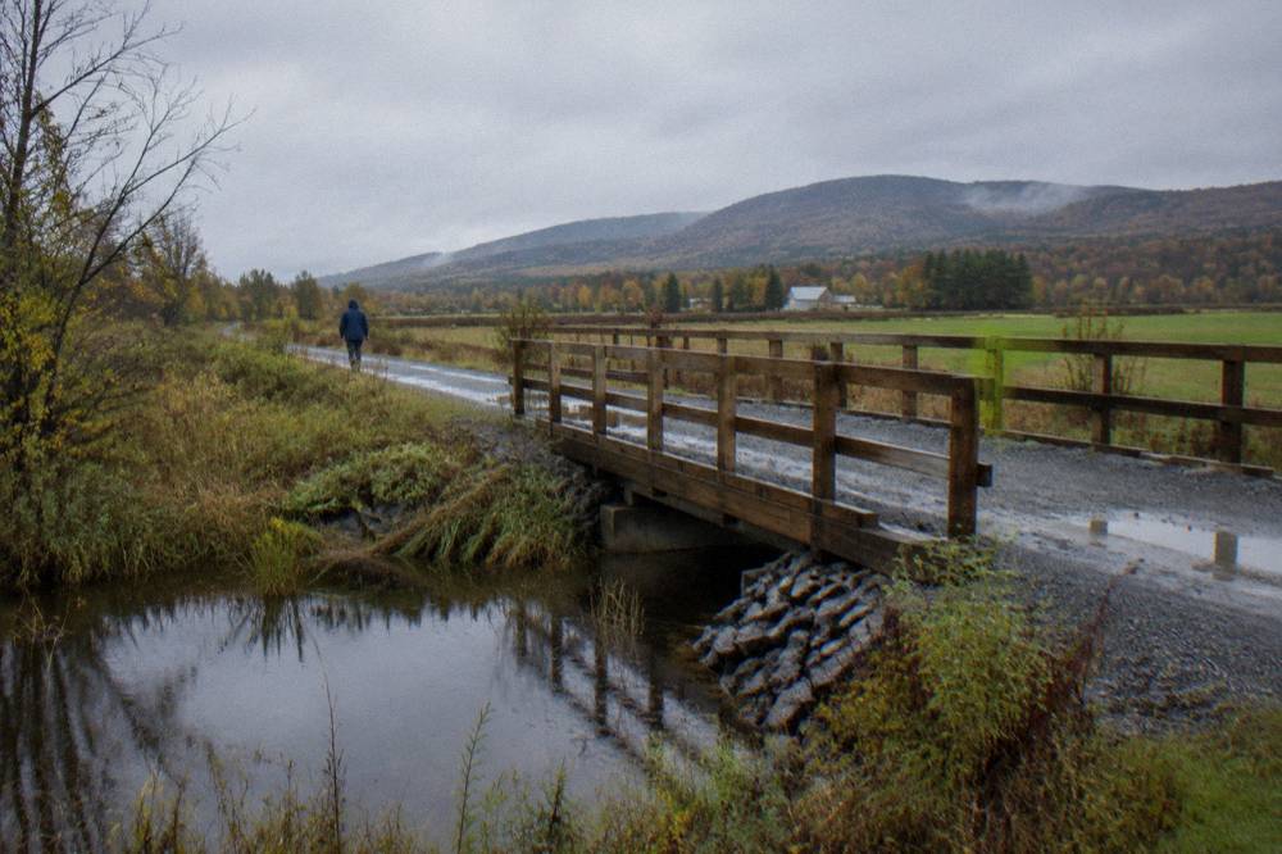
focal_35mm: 40
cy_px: 427
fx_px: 1424
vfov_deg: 33.4
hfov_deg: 48.5
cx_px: 641
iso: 320
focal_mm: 40
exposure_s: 1/800
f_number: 5.6
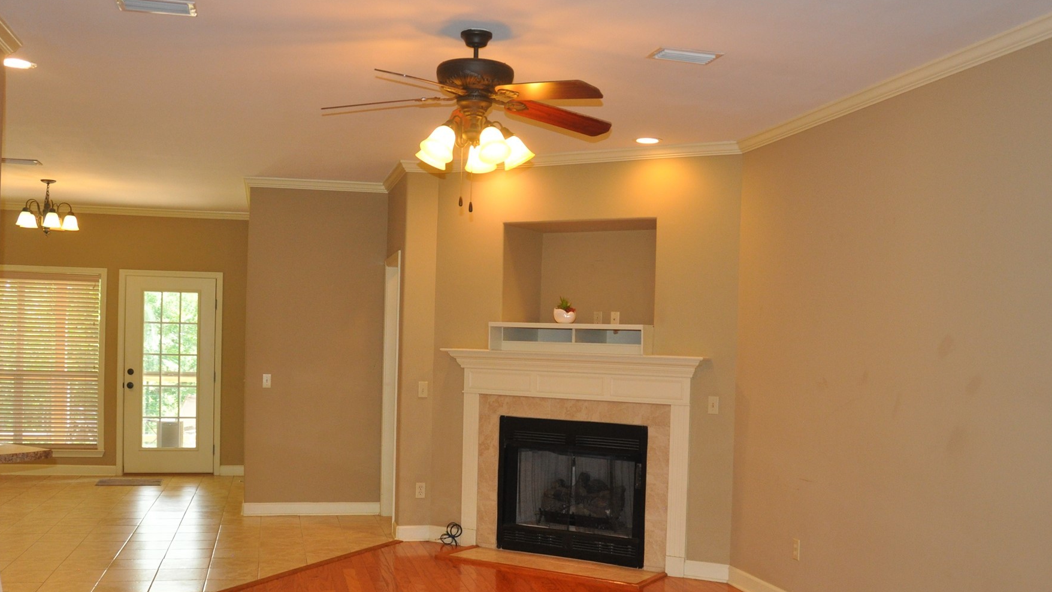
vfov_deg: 33.6
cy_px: 369
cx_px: 560
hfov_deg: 56.6
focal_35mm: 35
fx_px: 976
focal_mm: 18
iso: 800
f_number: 3.5
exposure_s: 1/125
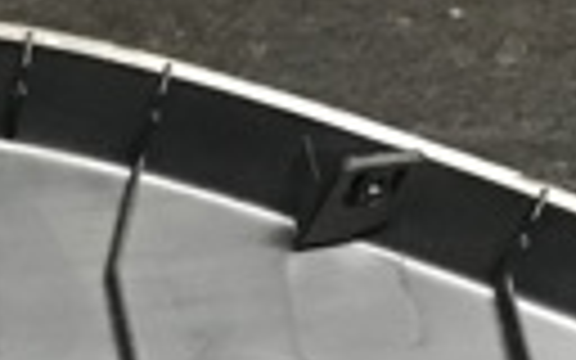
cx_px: -45
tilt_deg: -58.2
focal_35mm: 148
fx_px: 2323
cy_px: 529
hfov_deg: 13.9
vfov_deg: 8.7
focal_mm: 3.99
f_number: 1.8
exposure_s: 1/7
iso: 80
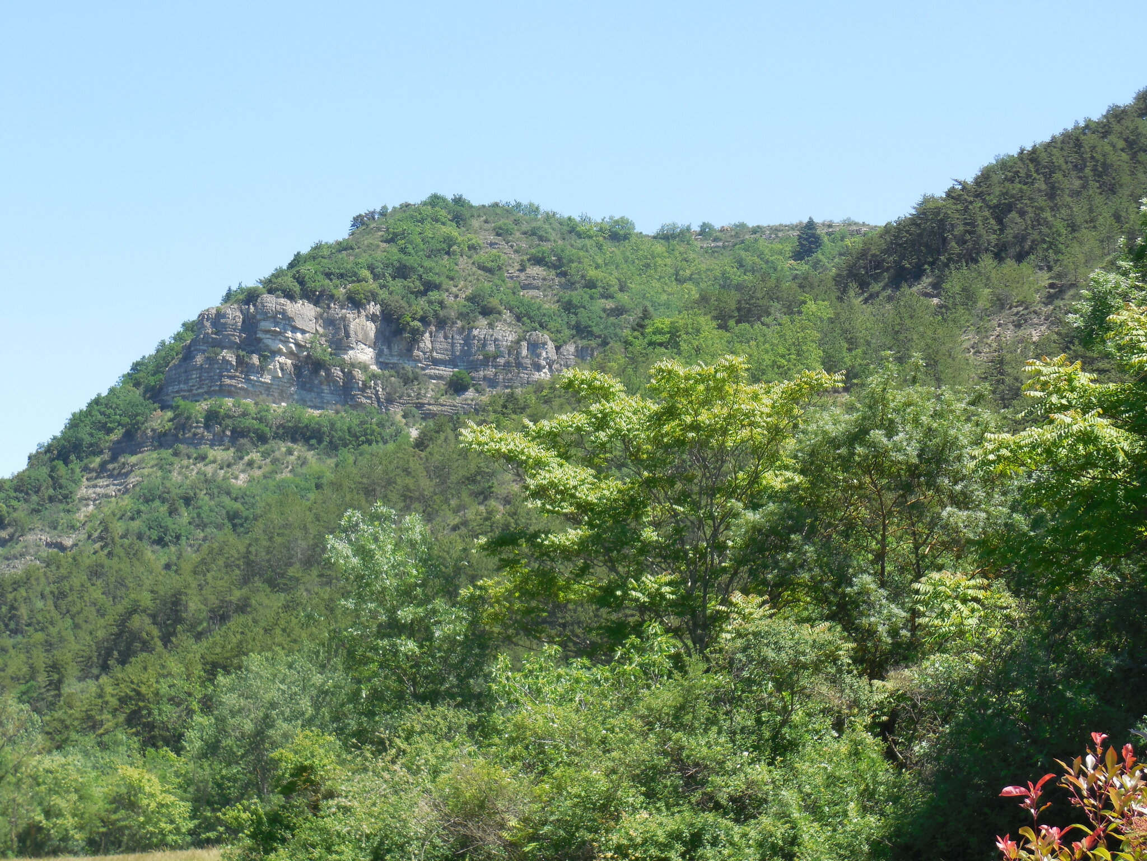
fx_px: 2684
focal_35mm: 81
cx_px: 574
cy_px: 430
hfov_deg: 24.1
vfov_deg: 18.2
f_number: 4.6
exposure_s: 1/320
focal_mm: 14.5
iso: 125
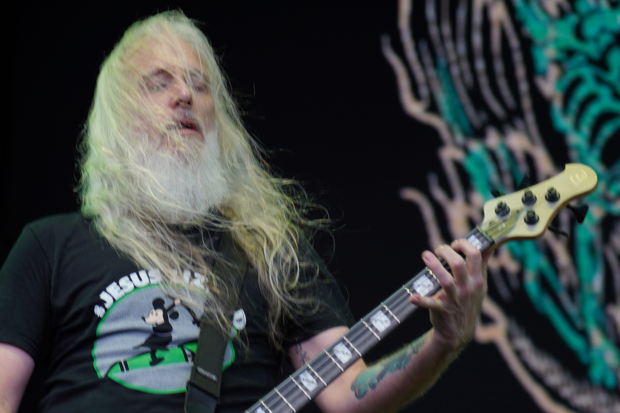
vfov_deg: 7.7
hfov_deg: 11.5
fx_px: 3066
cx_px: 183
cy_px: 263
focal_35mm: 178
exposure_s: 1/125
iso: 125
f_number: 4
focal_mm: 105
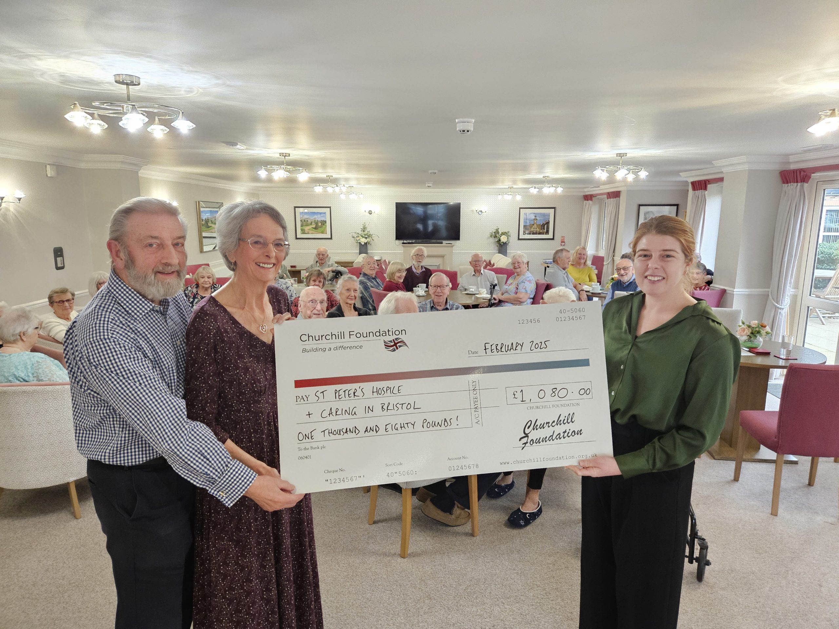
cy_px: 314
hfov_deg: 73.9
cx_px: 420
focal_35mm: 23
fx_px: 557
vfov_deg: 58.9
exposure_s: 1/100
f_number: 1.8
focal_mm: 5.4
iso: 800
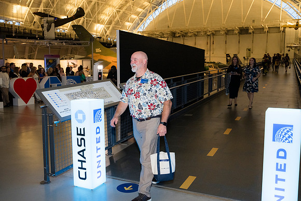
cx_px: 150
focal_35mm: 34
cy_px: 100
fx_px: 289
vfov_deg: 38.4
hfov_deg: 55.1
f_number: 4
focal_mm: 34.5
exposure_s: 1/125
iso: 3200
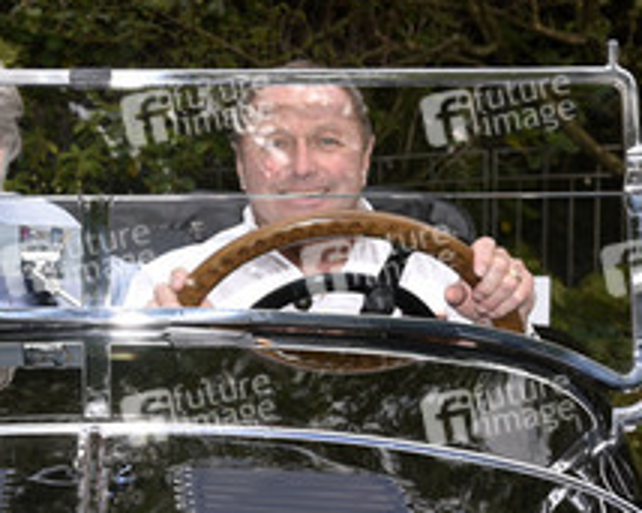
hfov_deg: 18.4
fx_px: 1956
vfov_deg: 14.9
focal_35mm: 103
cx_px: 118
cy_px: 336
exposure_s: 1/125
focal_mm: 52
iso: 250
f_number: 8
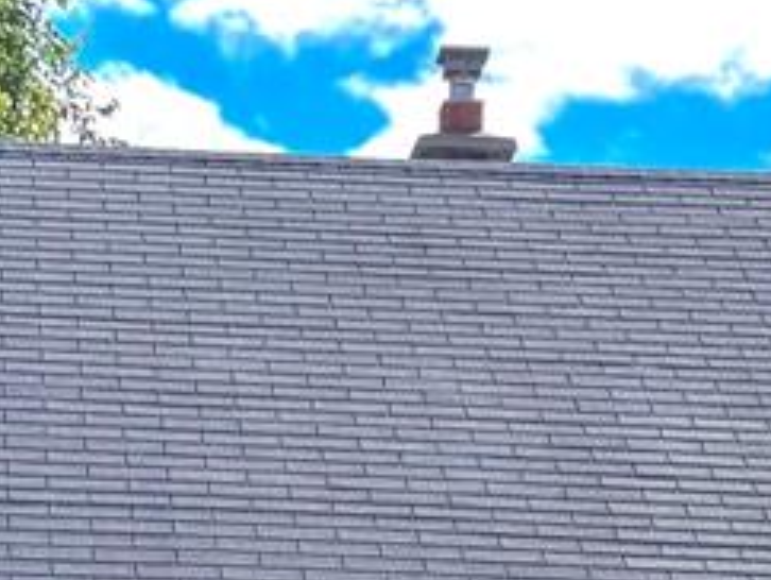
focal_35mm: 203
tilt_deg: +2.8
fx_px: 4526
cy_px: 1080
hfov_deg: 9.7
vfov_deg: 7.1
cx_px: 350
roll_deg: -0.8
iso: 64
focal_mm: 6.76
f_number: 1.78
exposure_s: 1/1524
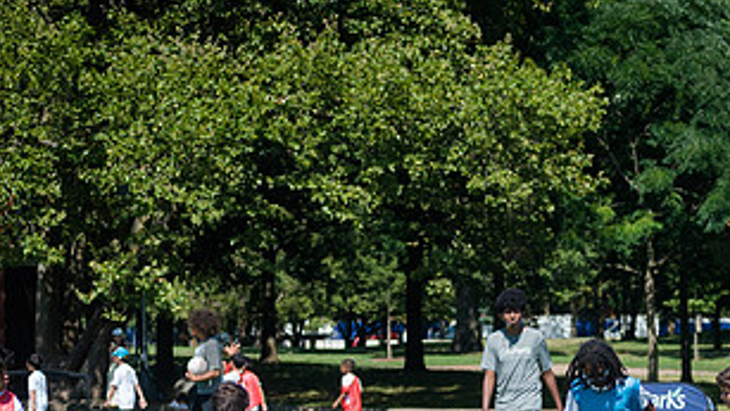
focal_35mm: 175
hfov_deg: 12.2
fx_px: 3389
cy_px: 499
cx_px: 589
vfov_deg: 6.9
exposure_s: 1/1600
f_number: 4
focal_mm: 80
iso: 200
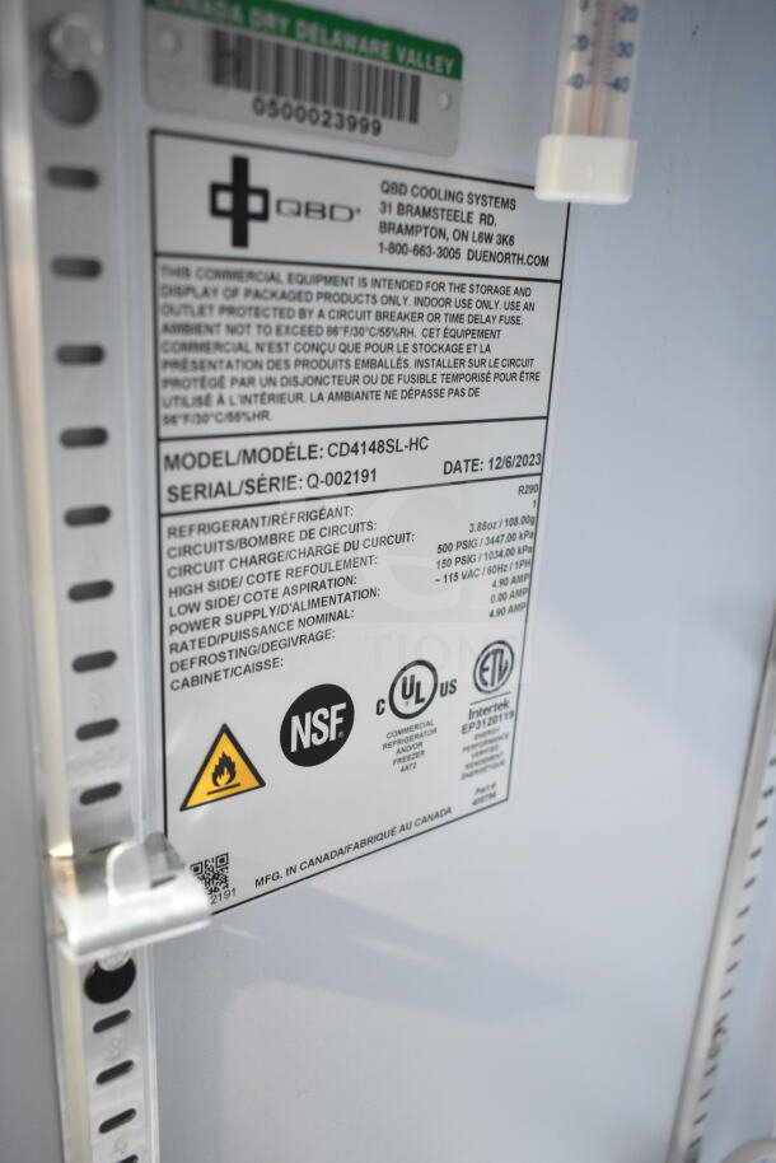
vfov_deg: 61.9
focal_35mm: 30
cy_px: 582
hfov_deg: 43.6
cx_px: 388
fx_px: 969
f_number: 3.5
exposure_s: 1/40
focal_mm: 20
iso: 1600
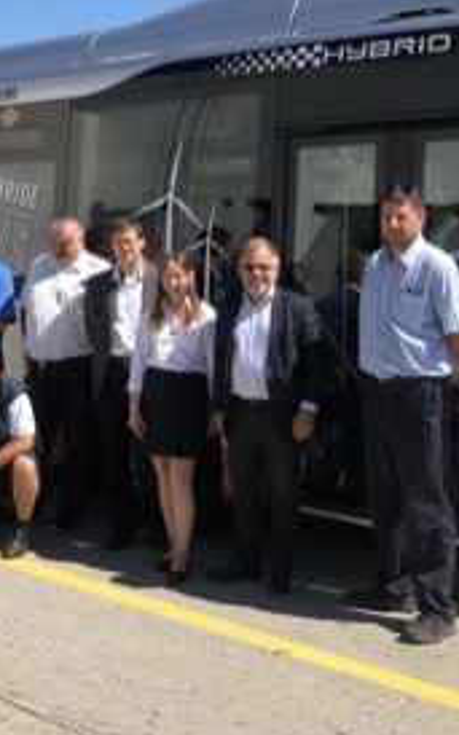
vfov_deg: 34.7
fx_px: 1162
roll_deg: -0.2
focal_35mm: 58
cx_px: 66
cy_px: 229
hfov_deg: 21.9
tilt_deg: +0.7
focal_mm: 4
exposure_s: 1/1412
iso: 20
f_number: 1.8
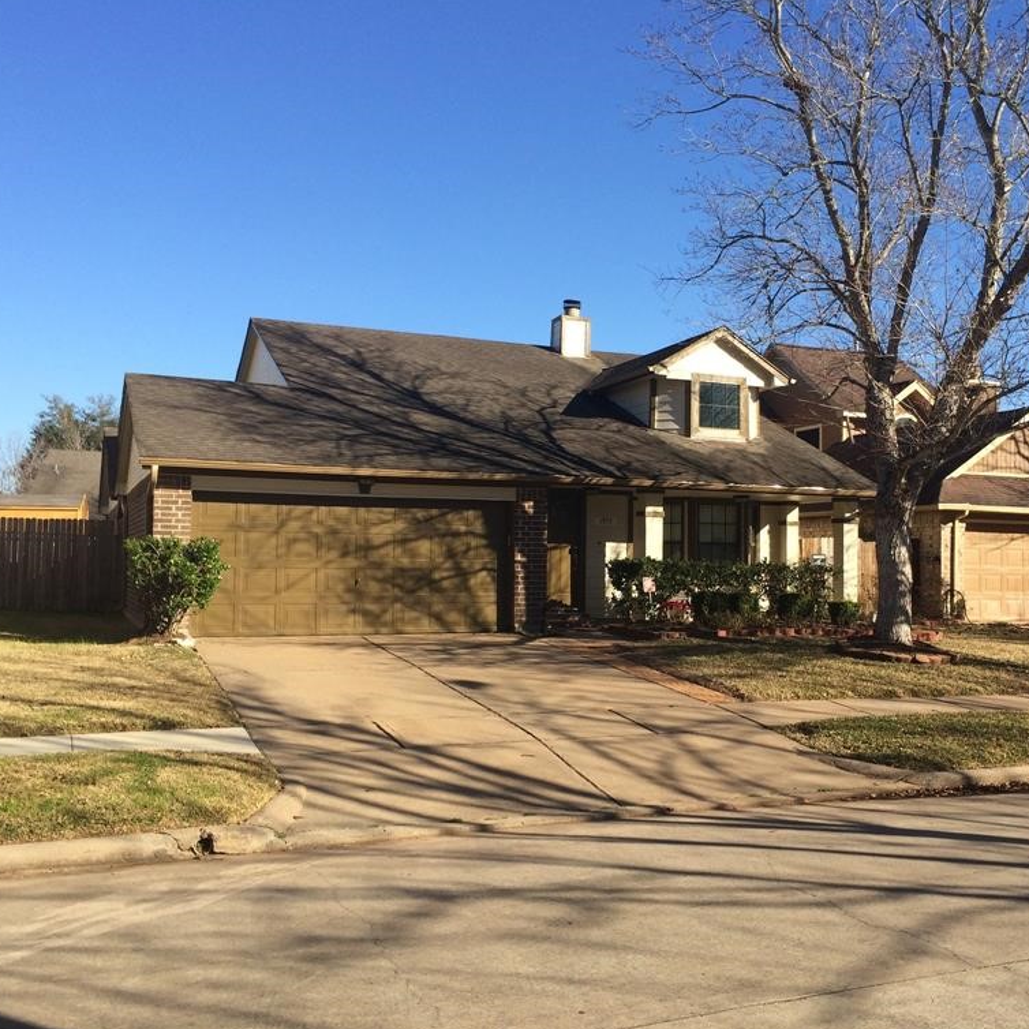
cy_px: 513
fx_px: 1211
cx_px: 613
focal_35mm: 36
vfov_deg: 46.0
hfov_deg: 45.8
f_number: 2.2
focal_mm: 4.12
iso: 32
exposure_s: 1/1520
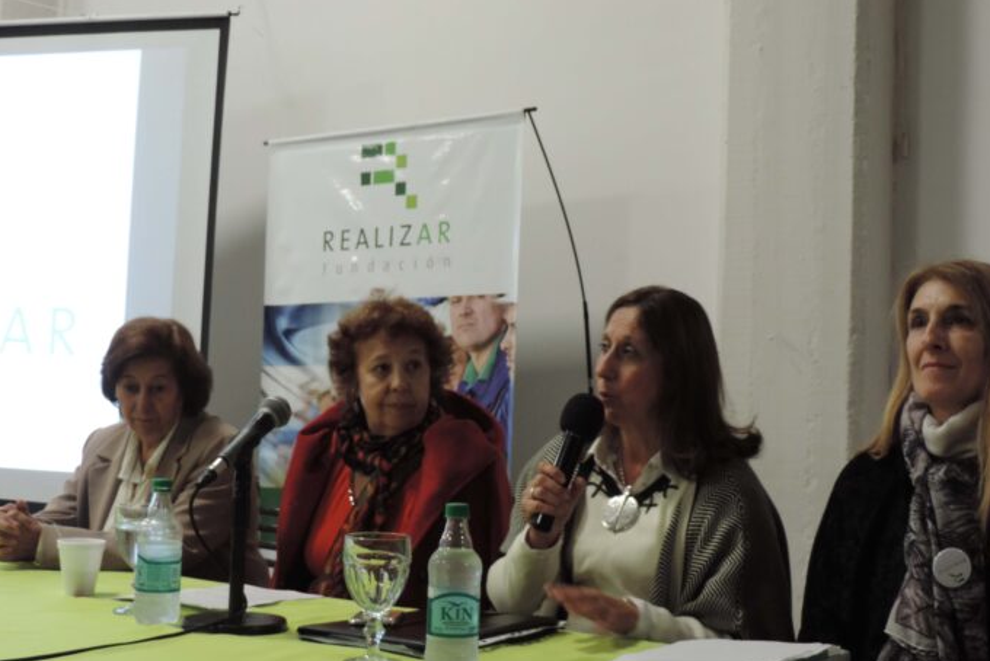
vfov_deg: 27.0
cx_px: 502
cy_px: 349
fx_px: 1376
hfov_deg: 39.6
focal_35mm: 50
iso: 400
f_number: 3.5
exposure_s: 1/20
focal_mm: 8.3
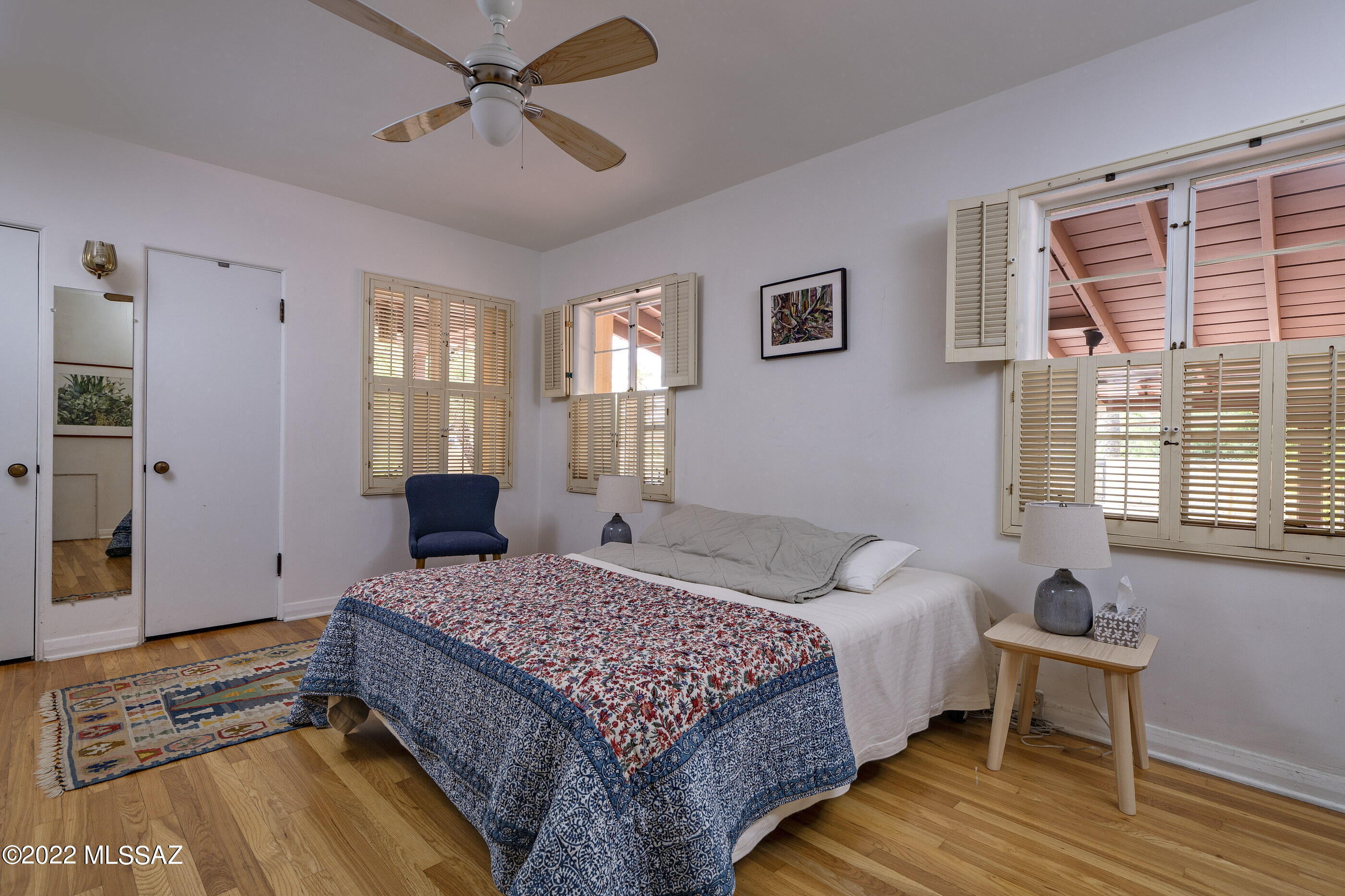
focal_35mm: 16
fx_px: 598
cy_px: 448
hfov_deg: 96.7
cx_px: 672
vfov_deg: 73.7
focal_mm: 16
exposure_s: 1/20
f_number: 9
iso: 200
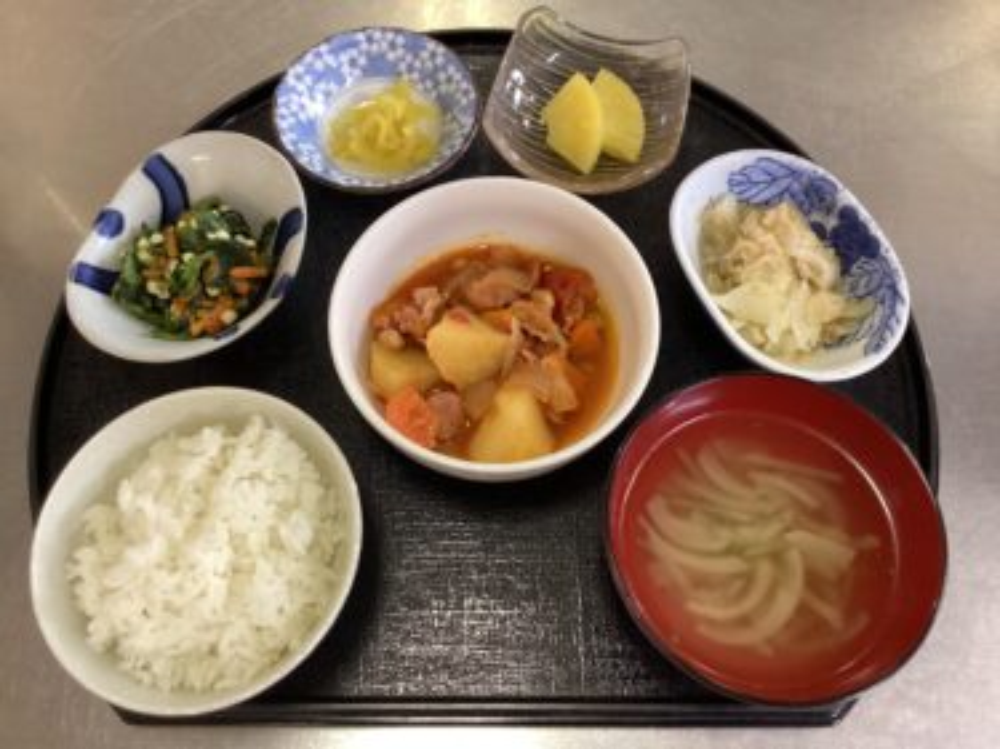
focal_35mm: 31
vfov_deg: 45.4
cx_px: 500
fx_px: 895
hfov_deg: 58.4
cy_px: 374
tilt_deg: -66.9
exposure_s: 1/40
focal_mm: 3.3
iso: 250
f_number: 2.4
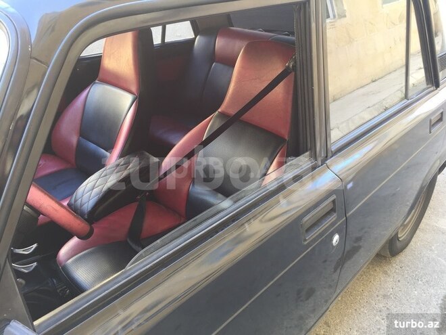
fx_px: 374
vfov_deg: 48.2
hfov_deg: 61.7
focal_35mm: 29
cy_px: 168
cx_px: 223
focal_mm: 4.15
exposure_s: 1/50
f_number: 2.2
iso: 40
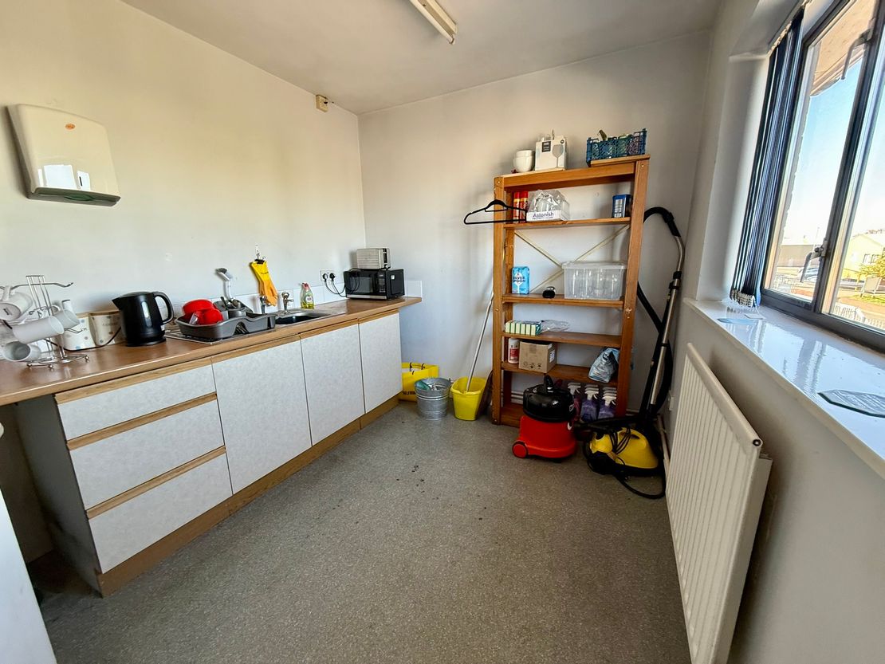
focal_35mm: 14
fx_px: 358
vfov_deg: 85.7
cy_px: 332
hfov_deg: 102.1
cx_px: 442
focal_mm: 2.22
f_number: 2.2
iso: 160
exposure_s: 1/99
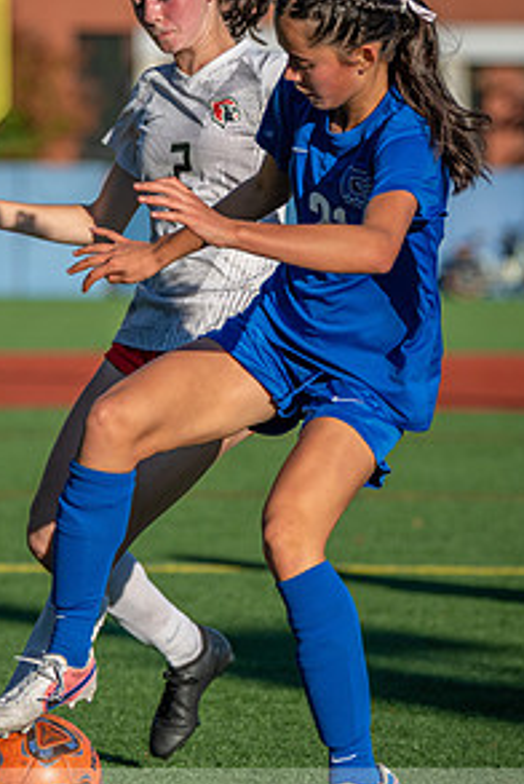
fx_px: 6164
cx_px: 52
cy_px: 358
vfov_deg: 7.3
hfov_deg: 4.9
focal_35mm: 283
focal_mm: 120
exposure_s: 1/3200
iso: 220
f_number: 2.8
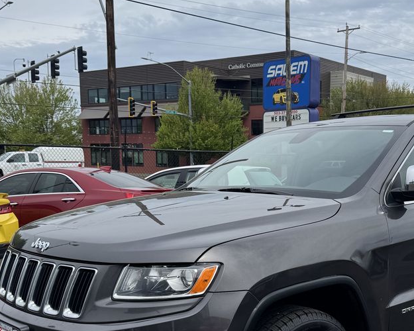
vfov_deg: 31.0
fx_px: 588
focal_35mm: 48
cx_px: 282
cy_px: 237
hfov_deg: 38.3
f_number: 1.78
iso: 80
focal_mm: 6.76
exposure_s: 1/4950
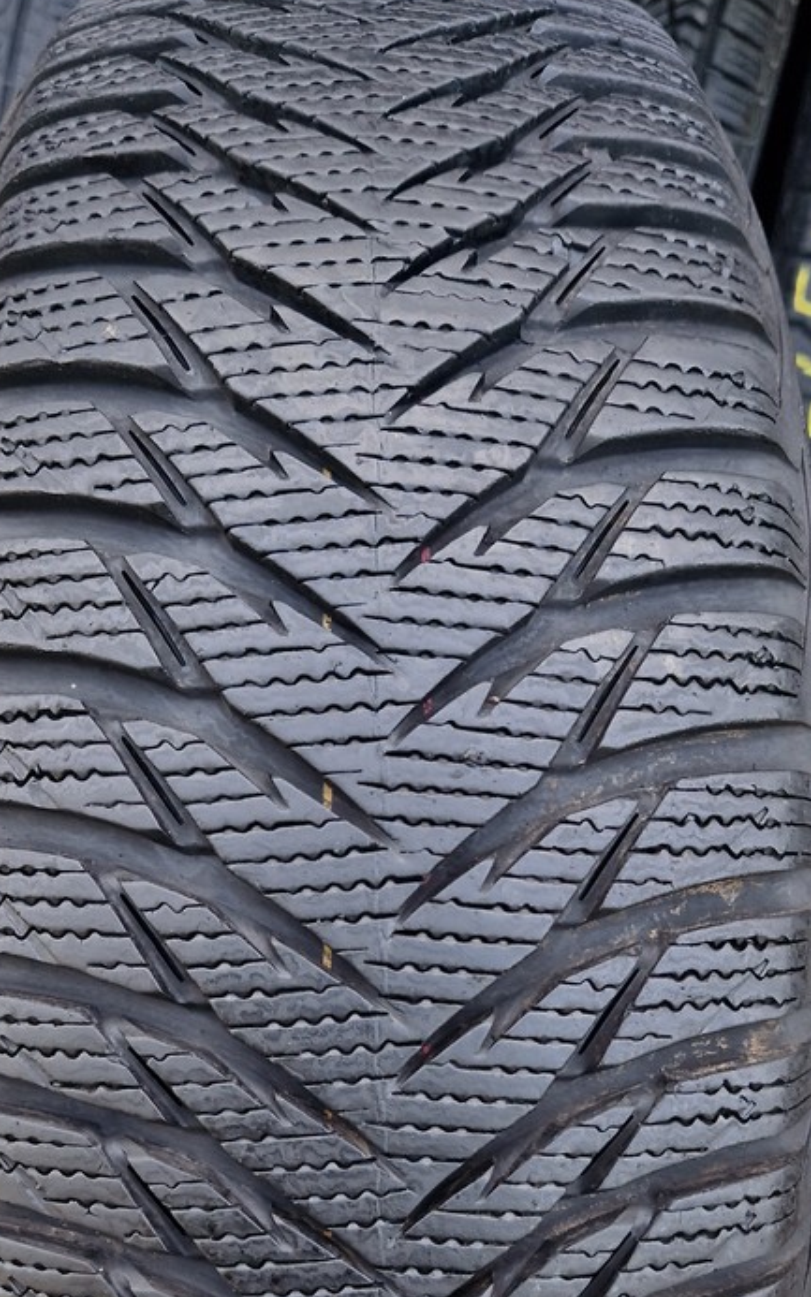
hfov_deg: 33.6
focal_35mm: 38
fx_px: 1344
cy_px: 893
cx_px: 371
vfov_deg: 50.4
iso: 50
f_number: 1.8
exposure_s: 1/180
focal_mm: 5.4
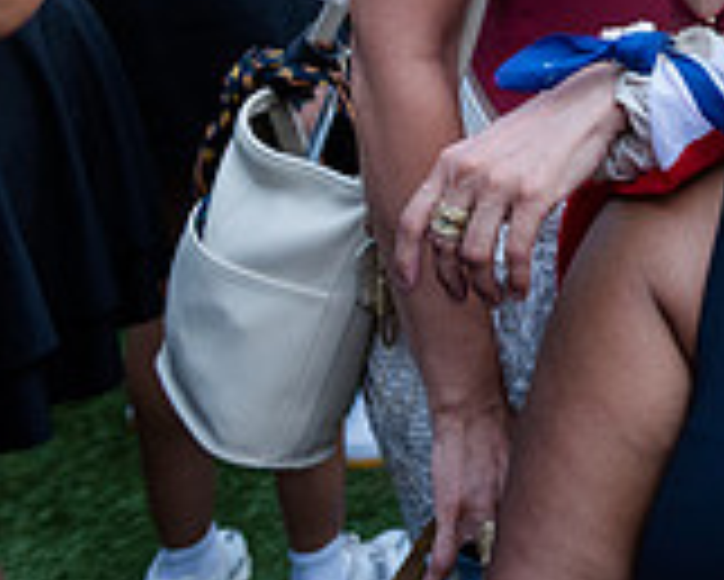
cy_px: -236
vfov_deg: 14.8
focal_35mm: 98
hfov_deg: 16.6
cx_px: 1264
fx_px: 2101
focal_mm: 29
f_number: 4
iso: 1000
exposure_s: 1/200
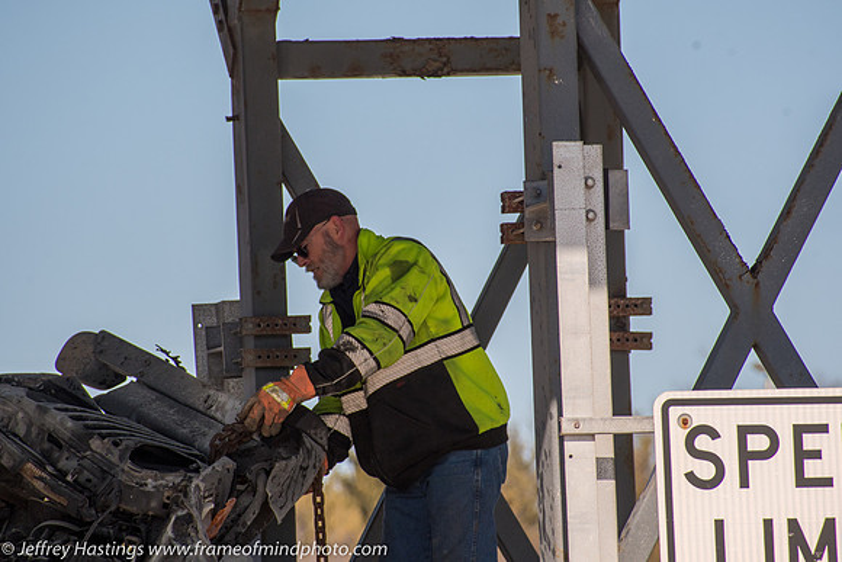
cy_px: 281
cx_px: 421
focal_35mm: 450
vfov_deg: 3.1
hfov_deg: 4.6
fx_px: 10527
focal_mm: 300
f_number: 10
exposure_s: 1/800
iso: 250
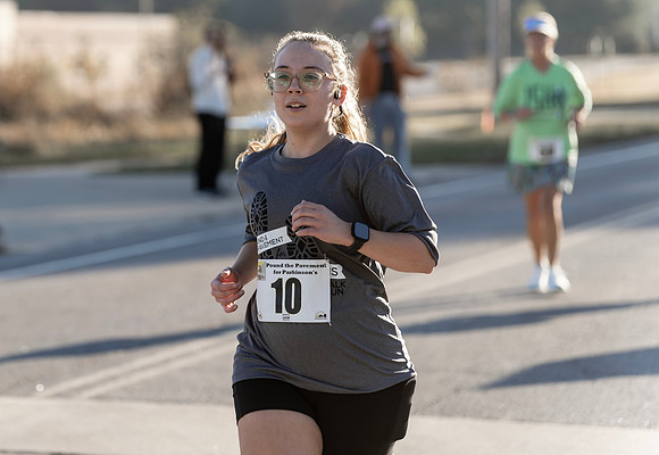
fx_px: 2934
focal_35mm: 159
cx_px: 186
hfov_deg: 12.8
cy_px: 126
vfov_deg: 8.8
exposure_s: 1/500
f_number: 2.8
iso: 100
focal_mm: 107
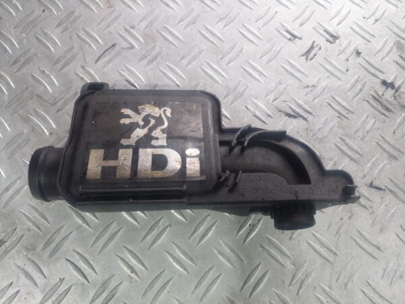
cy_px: 152
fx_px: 292
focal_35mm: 25
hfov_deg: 69.4
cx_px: 202
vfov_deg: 54.9
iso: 200
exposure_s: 1/50
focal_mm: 5.23
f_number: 1.8
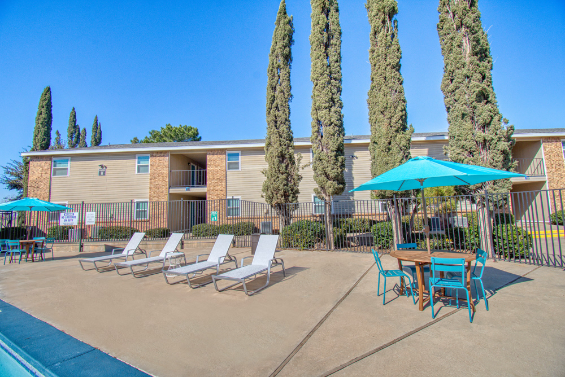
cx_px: 282
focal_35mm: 15
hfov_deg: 100.4
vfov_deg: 77.4
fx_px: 236
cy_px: 188
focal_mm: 10
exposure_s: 1/500
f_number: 8
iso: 140
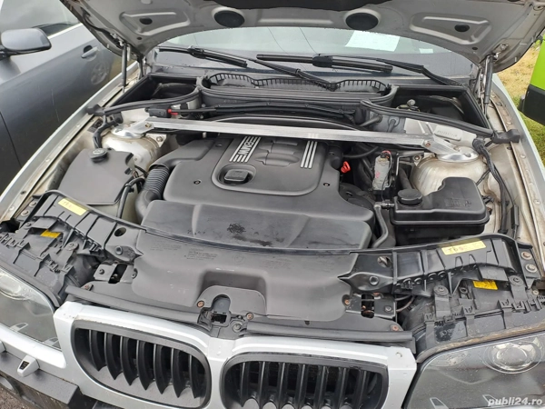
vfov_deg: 54.9
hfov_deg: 69.4
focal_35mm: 25
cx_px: 272
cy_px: 204
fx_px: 394
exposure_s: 1/133
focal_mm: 4.65
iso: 32
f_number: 1.8
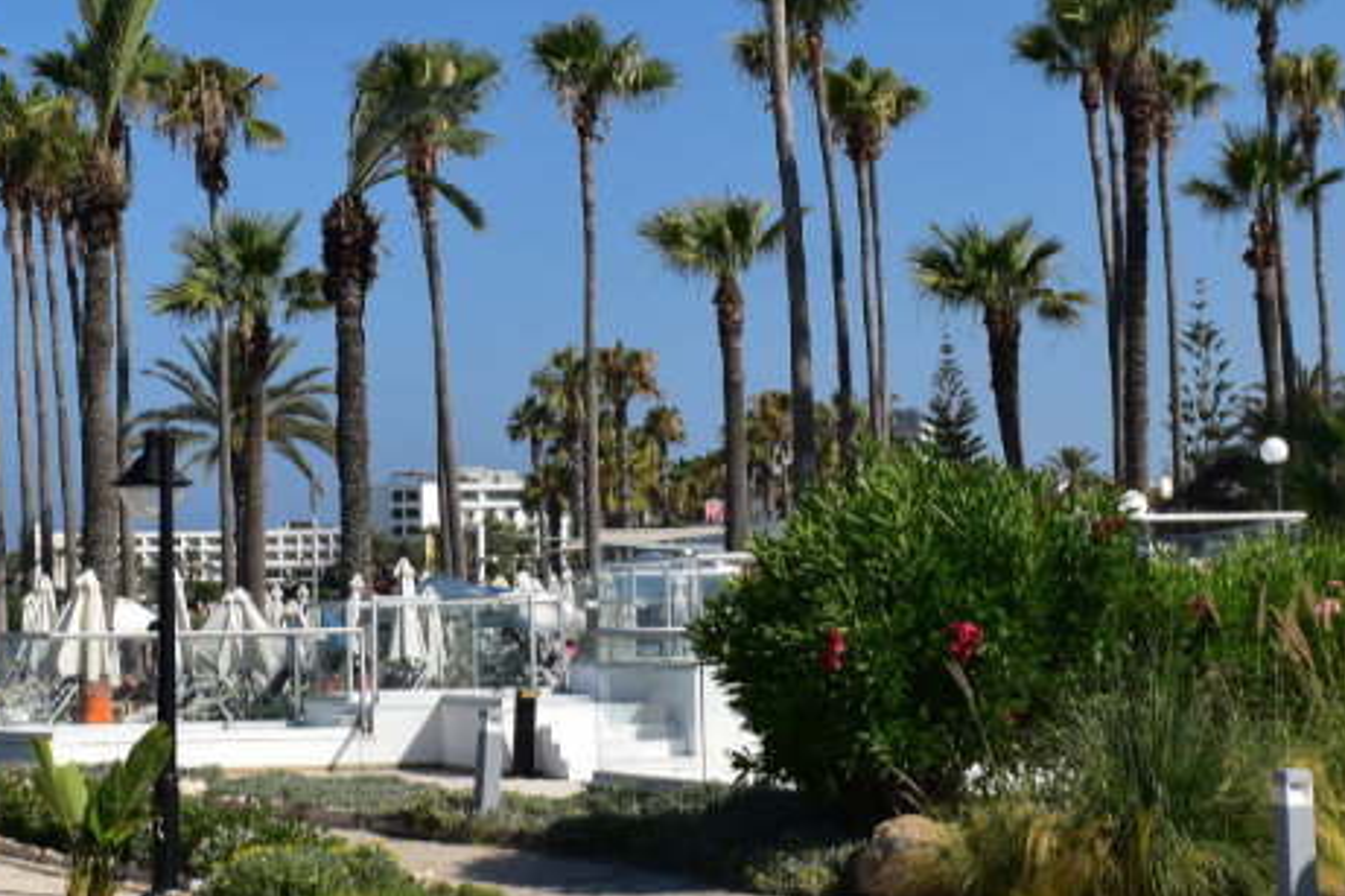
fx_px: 2988
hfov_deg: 25.2
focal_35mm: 80
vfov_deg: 17.0
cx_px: 426
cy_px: 363
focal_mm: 24
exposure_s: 1/500
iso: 220
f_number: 11
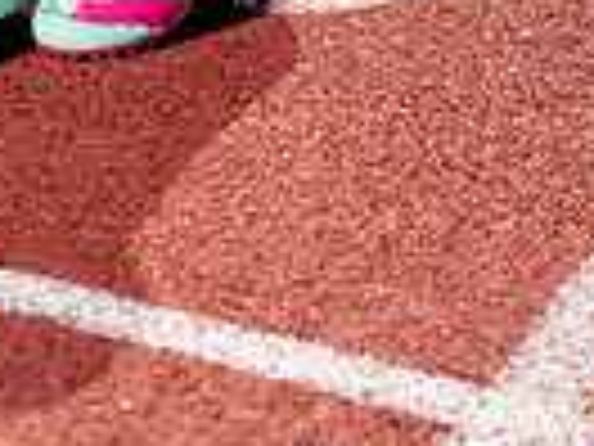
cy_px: -554
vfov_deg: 6.9
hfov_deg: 9.5
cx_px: 32
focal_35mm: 207
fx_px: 3552
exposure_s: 1/1250
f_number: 4
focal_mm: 63
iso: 100
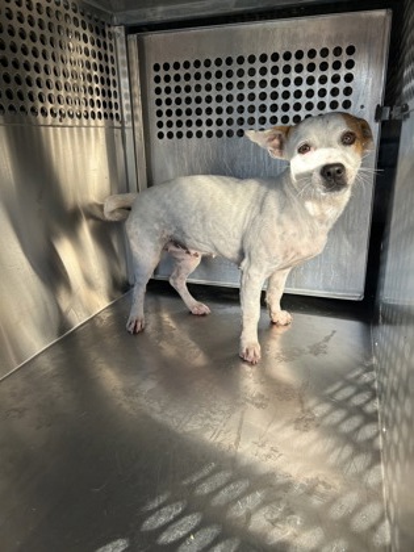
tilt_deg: -16.0
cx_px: 207
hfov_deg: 53.1
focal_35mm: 26
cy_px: 276
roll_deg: -0.7
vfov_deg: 67.3
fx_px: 415
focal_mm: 5.7
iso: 50
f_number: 1.5
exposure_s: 1/526
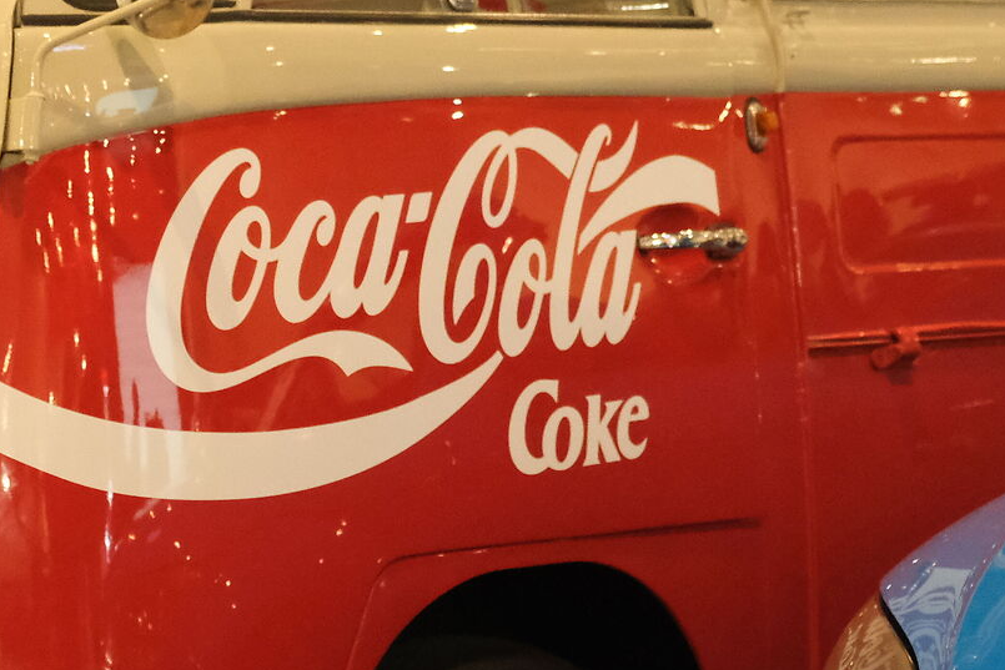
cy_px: 407
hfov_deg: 12.7
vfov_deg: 8.5
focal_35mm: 161
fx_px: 4495
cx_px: 373
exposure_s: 1/210
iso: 8000
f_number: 3.6
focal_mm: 35.8
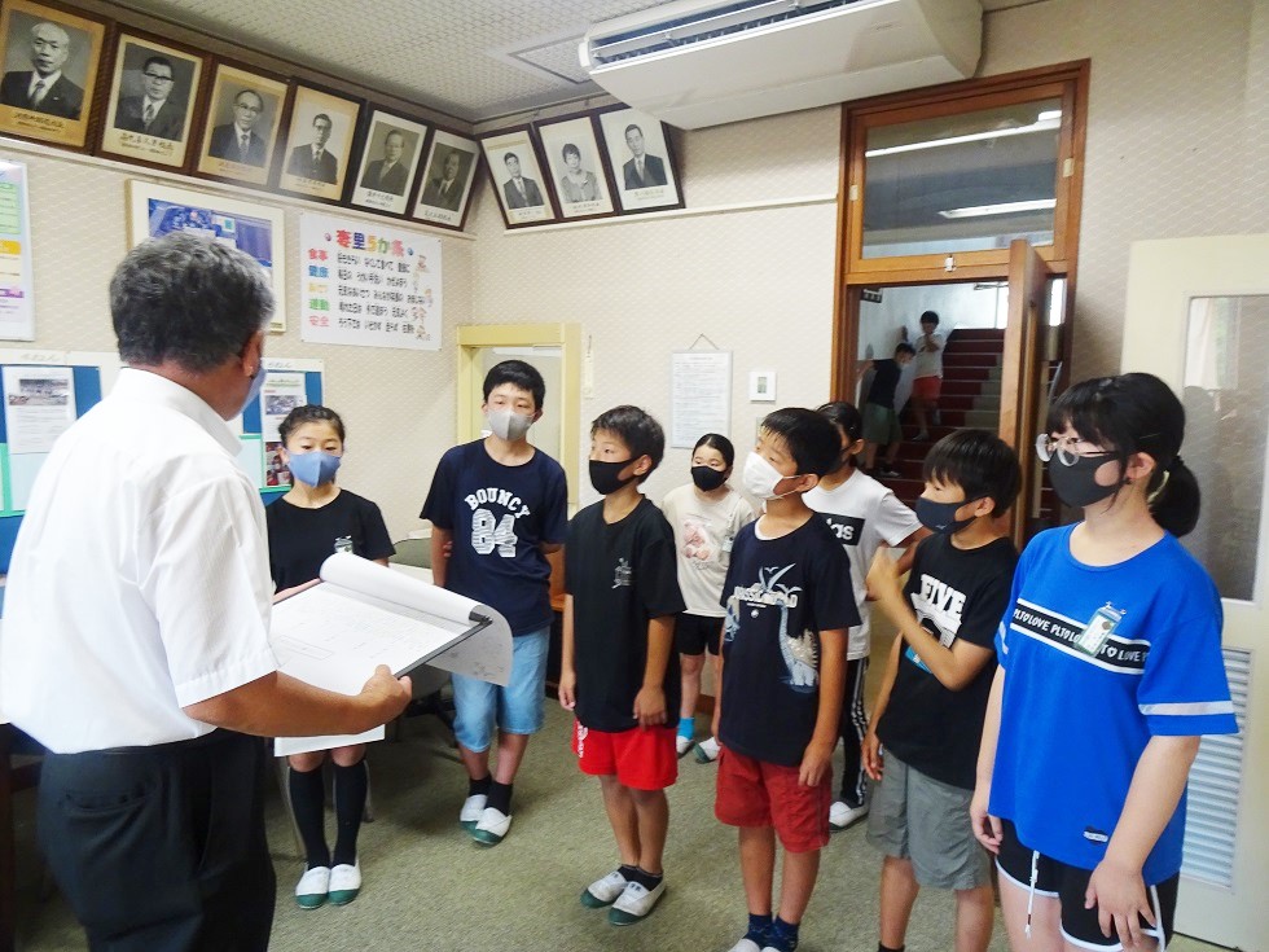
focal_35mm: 24
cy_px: 476
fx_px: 880
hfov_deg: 71.6
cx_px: 634
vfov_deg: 56.8
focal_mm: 4.1
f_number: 3.5
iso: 200
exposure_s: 1/30
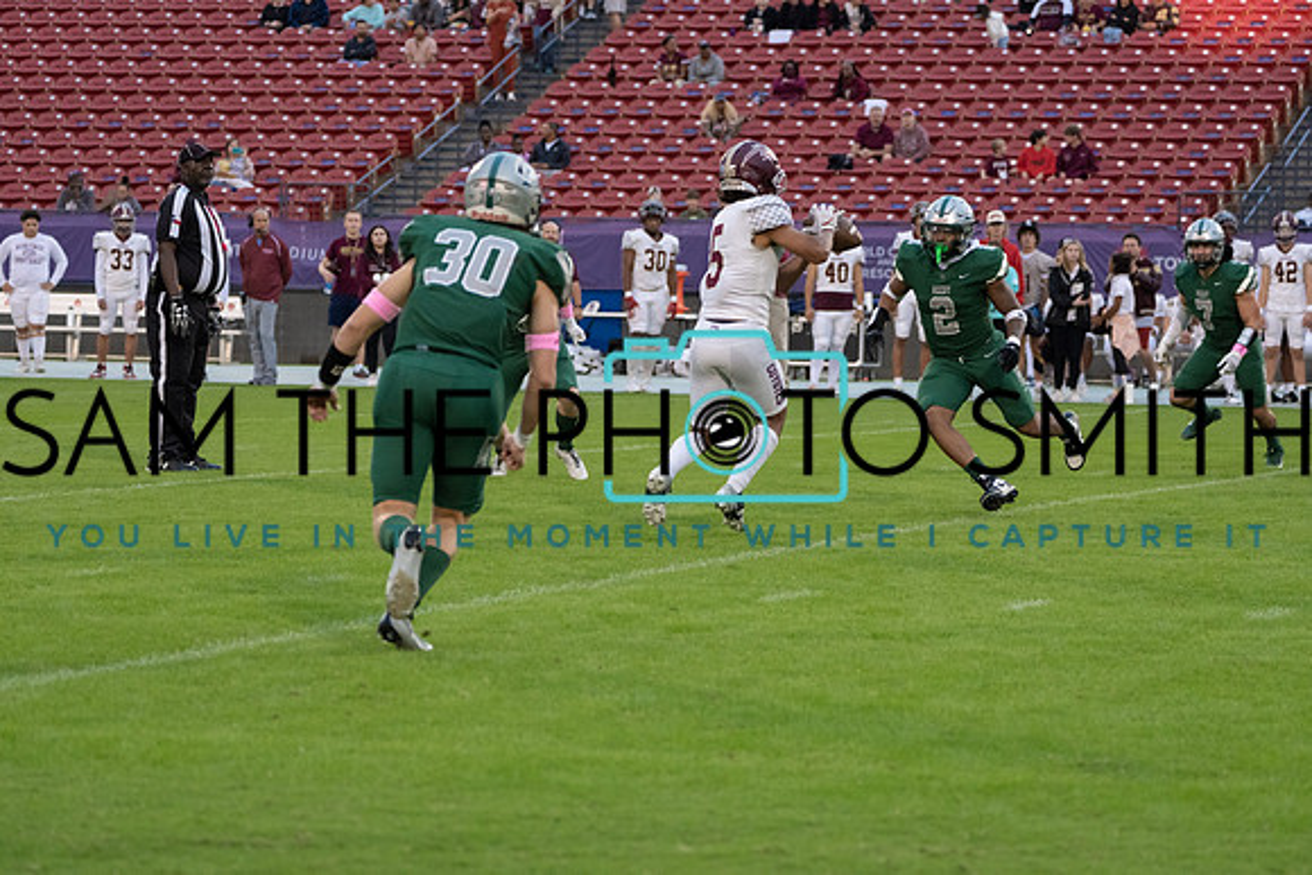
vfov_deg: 9.2
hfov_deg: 13.7
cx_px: 656
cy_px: 438
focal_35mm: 150
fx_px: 5468
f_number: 5.6
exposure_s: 1/1250
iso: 4000
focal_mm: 150
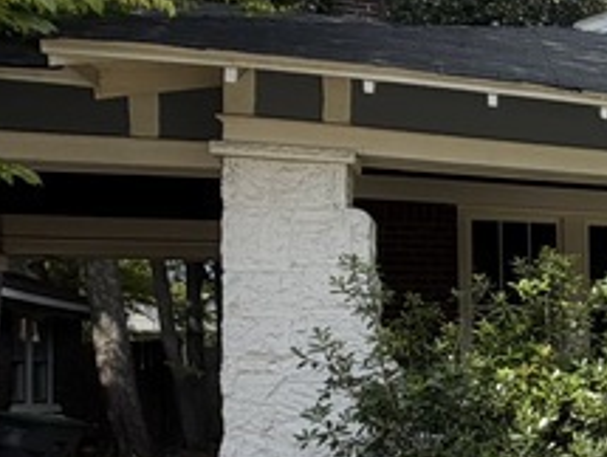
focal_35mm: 52
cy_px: 353
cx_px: 903
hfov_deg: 26.7
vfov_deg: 27.7
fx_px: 913
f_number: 2.2
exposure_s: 1/770
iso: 32
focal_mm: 2.22
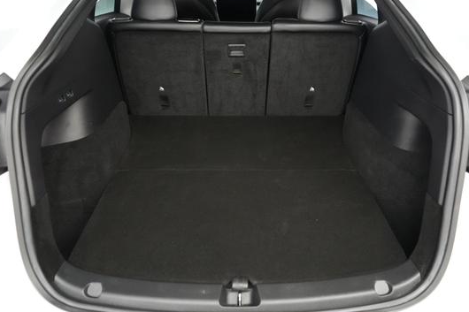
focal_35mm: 29
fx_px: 378
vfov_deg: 44.9
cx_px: 242
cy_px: 146
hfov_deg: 63.7
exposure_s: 1/160
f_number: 2.8
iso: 10000
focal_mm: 24
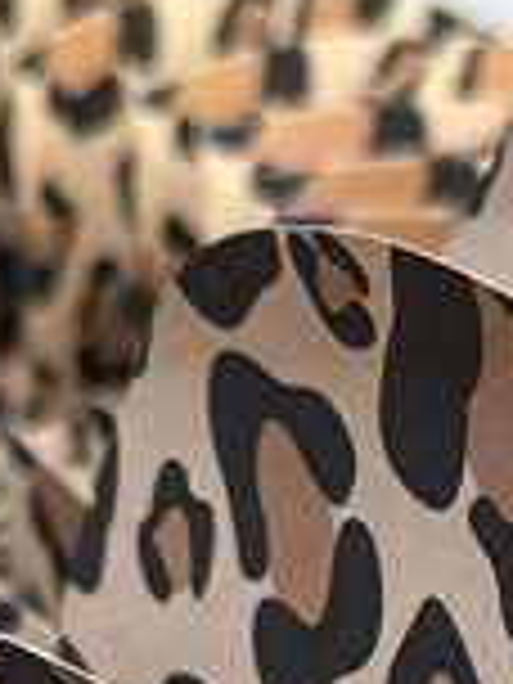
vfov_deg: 10.0
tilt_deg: -34.9
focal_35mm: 190
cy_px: 1134
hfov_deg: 7.8
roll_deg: -0.8
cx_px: 342
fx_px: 3754
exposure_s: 1/539
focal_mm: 6.76
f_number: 1.78
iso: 80
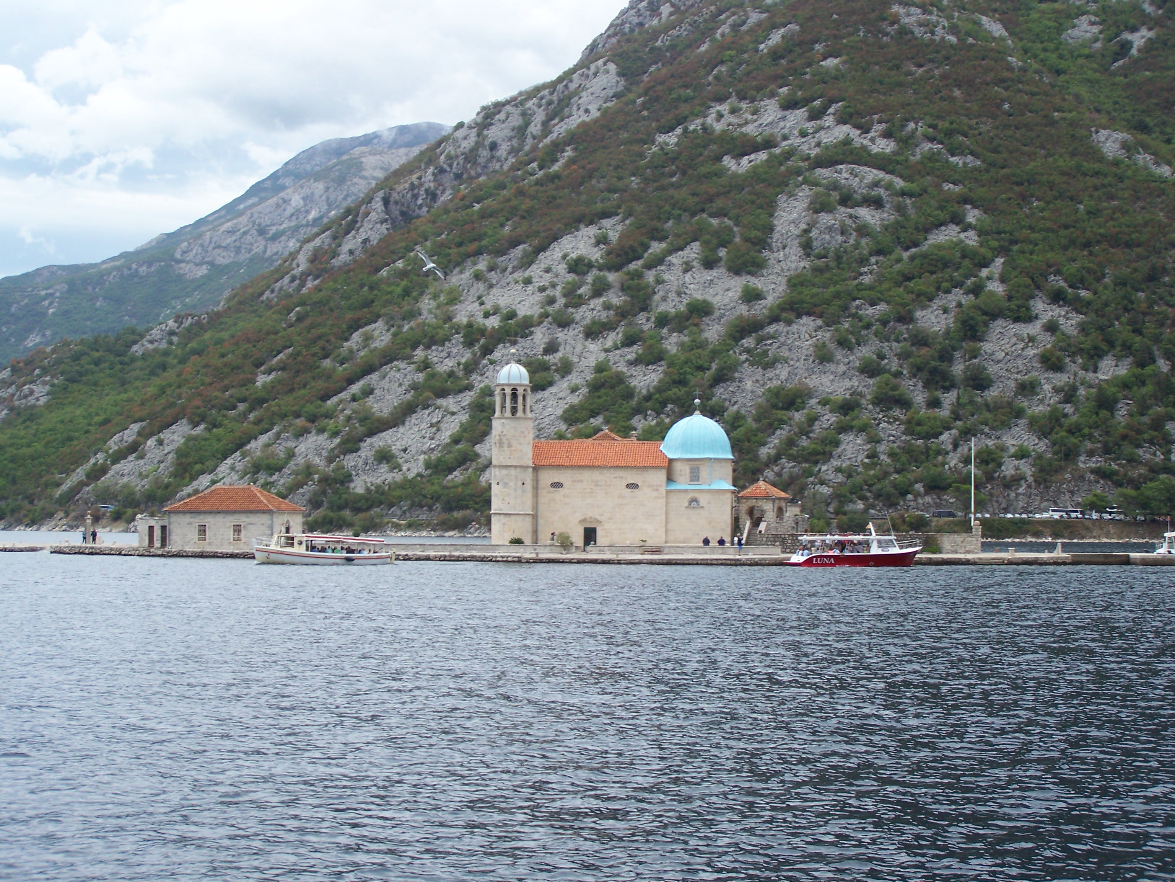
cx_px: 588
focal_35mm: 59
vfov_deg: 24.8
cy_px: 441
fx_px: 2003
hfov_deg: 32.7
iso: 64
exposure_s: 1/320
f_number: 3.1
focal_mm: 9.8
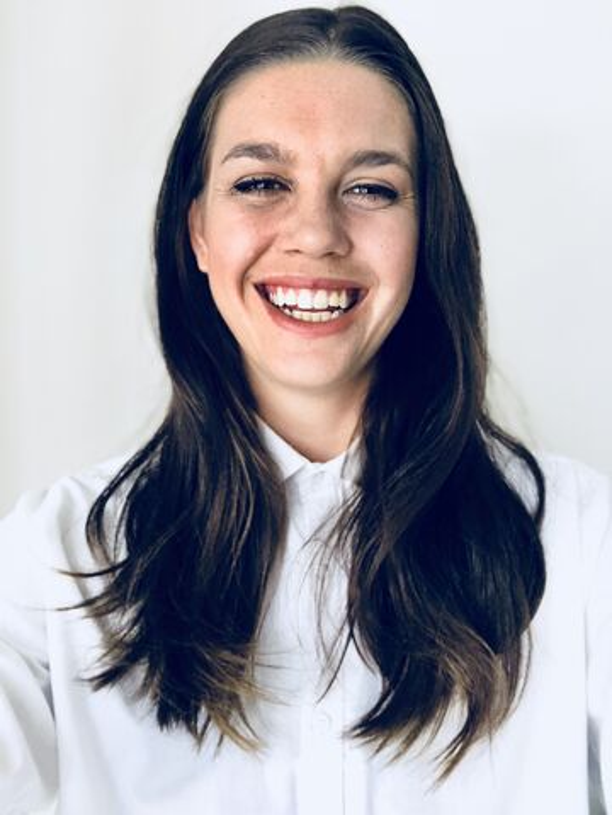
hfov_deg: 44.2
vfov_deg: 56.8
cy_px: 408
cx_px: 306
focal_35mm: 32
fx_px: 753
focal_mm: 2.87
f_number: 2.2
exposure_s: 1/30
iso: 125
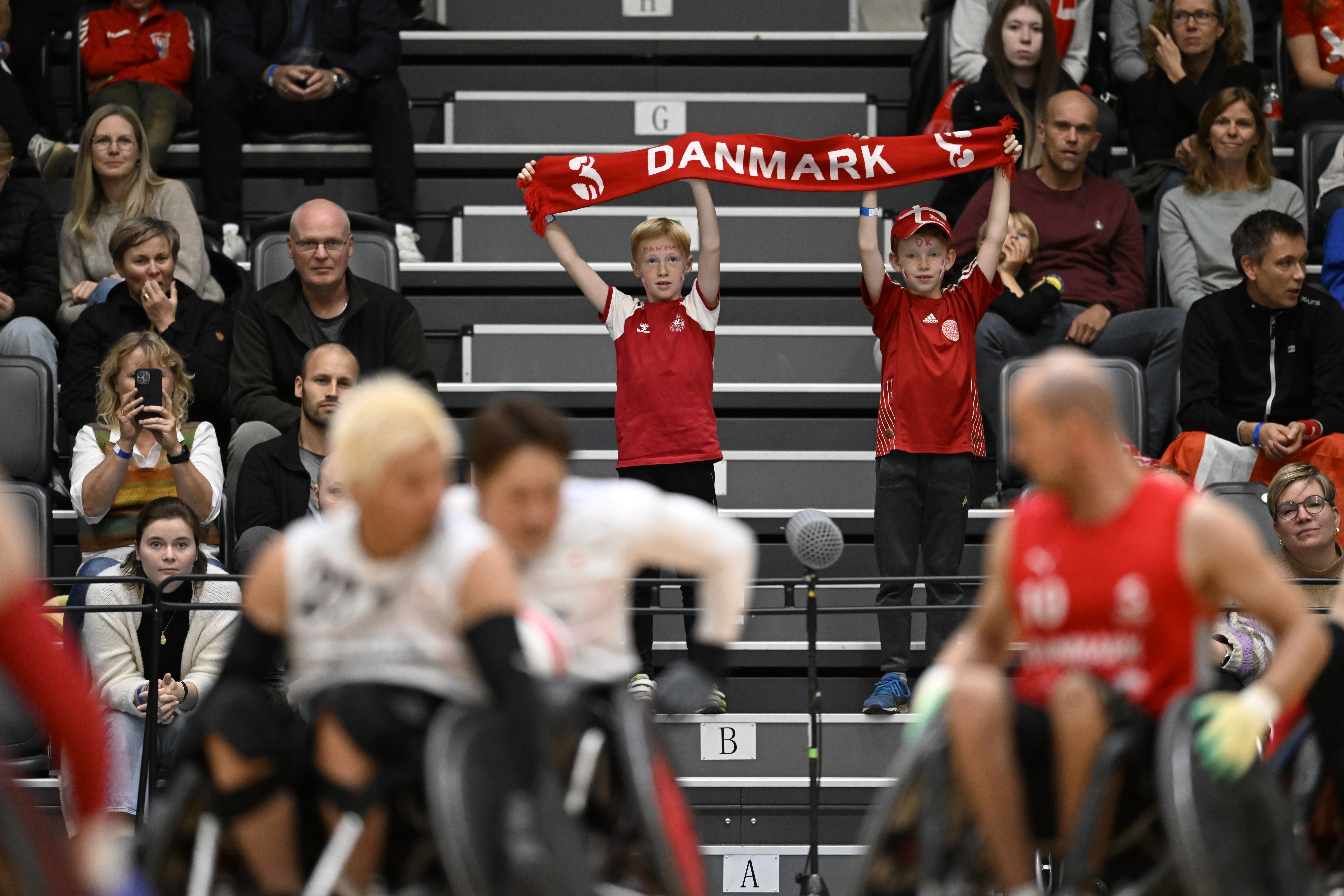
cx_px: 672
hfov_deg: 5.2
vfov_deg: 3.4
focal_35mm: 400
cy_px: 448
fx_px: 14932
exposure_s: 1/1000
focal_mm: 400
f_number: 2.8
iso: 6400
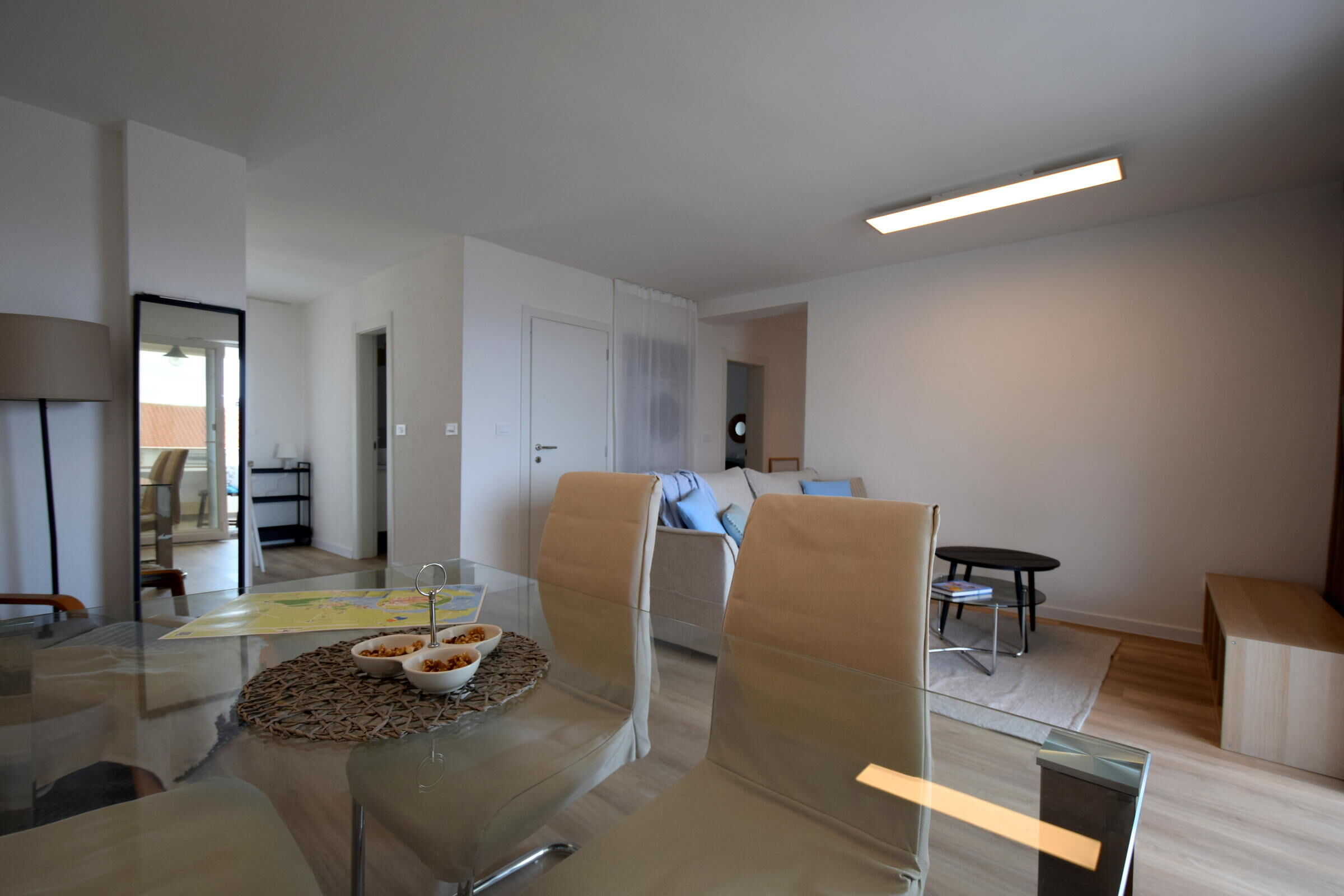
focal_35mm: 15
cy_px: 448
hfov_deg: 100.4
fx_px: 560
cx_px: 672
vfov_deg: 77.3
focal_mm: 10
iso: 400
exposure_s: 1/125
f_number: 5.6
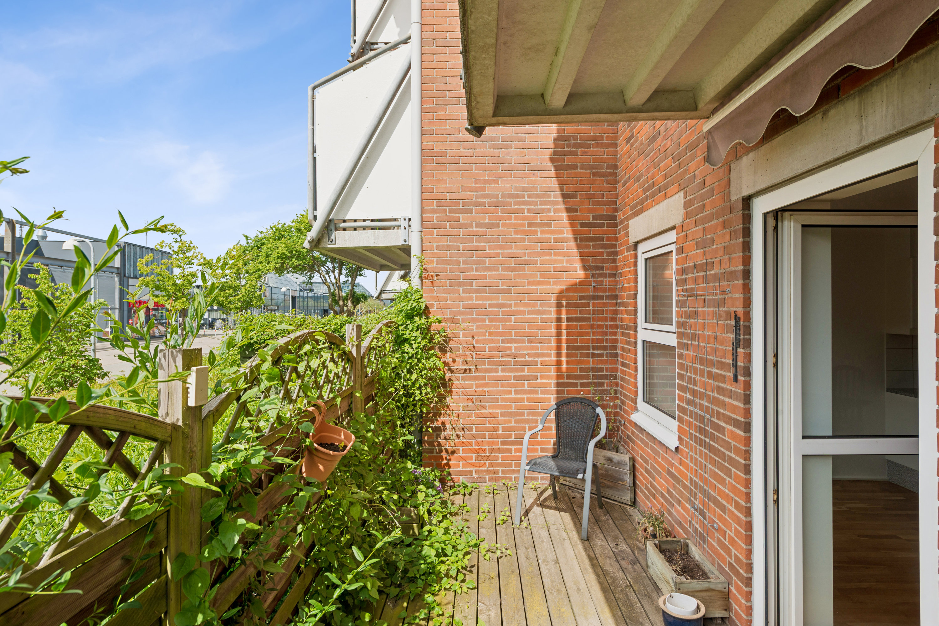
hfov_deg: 86.9
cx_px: 470
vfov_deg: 64.6
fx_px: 496
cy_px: 313
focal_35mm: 19
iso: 200
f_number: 10
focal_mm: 19
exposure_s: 1/200
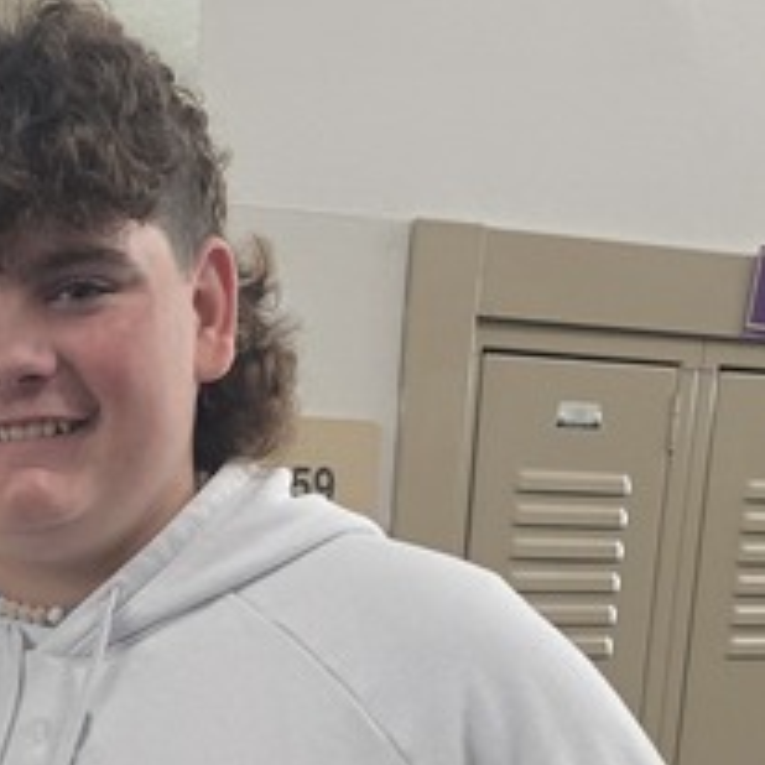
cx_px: -152
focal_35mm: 101
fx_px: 2525
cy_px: 1303
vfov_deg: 15.3
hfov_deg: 16.5
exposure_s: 1/60
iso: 1000
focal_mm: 6.3
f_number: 1.7
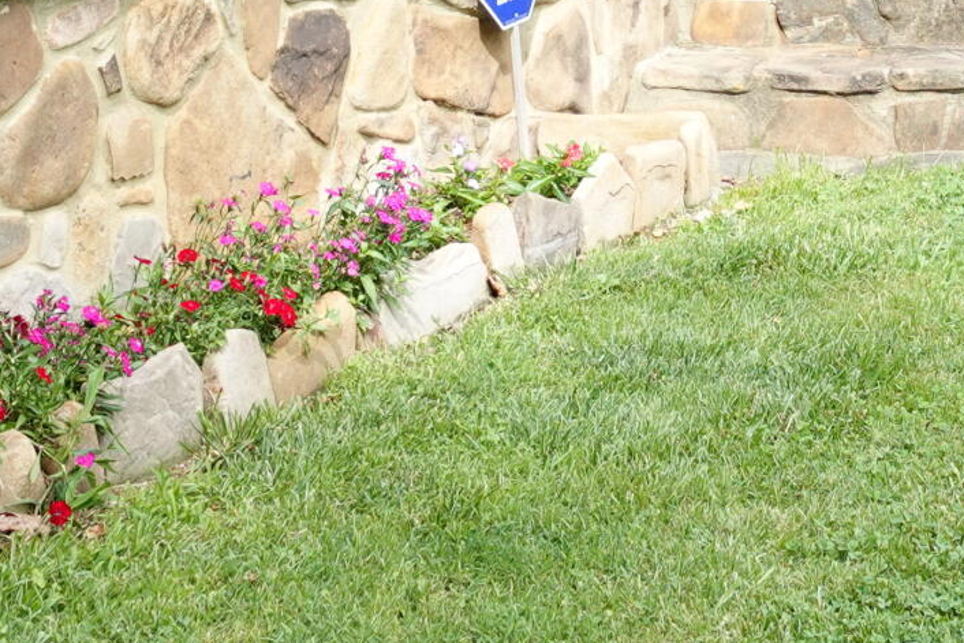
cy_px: -486
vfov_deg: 12.4
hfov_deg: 19.6
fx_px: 2732
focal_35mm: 102
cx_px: 911
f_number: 4
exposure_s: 1/125
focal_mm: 9.4
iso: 125
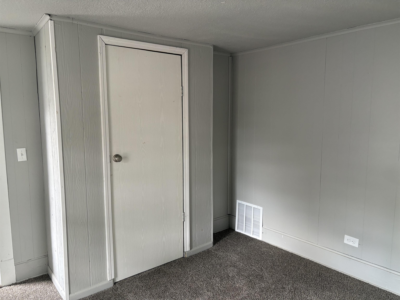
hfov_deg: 67.3
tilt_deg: -5.0
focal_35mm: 26
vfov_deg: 53.1
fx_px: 300
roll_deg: +0.8
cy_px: 150
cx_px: 200
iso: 160
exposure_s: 1/60
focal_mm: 5.96
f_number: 1.6
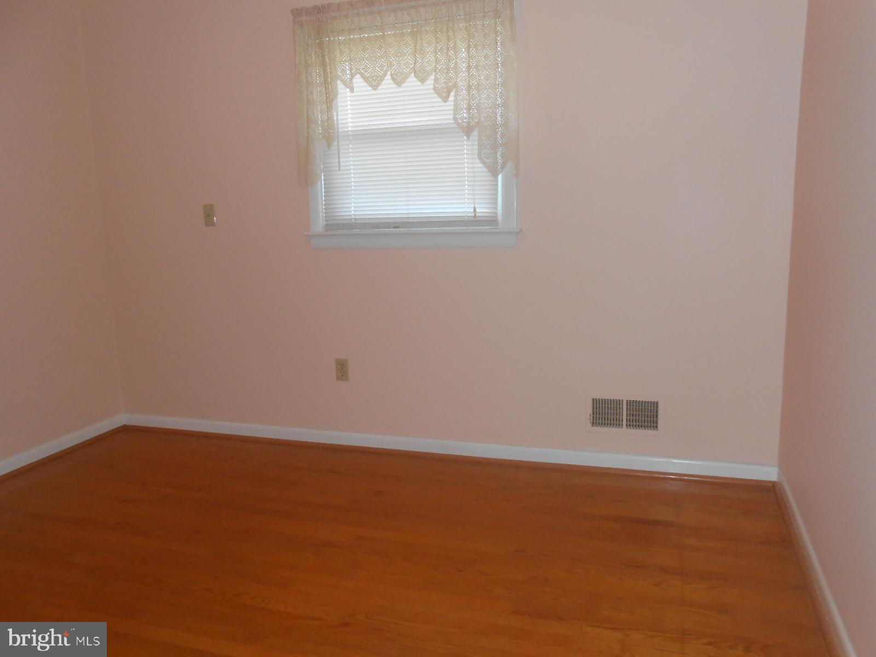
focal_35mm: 26
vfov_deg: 53.1
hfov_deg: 67.3
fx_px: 658
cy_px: 328
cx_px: 438
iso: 200
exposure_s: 1/25
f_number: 3.5
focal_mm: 4.6
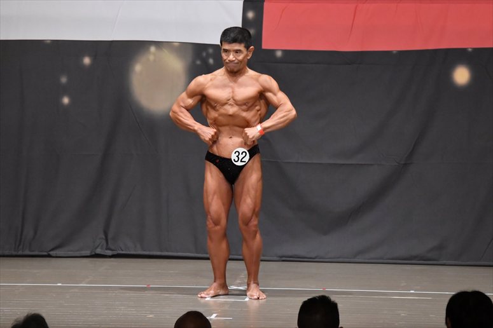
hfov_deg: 8.6
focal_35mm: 240
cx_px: 246
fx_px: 3285
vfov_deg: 5.7
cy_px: 164
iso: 6400
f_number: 5.6
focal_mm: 160
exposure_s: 1/400
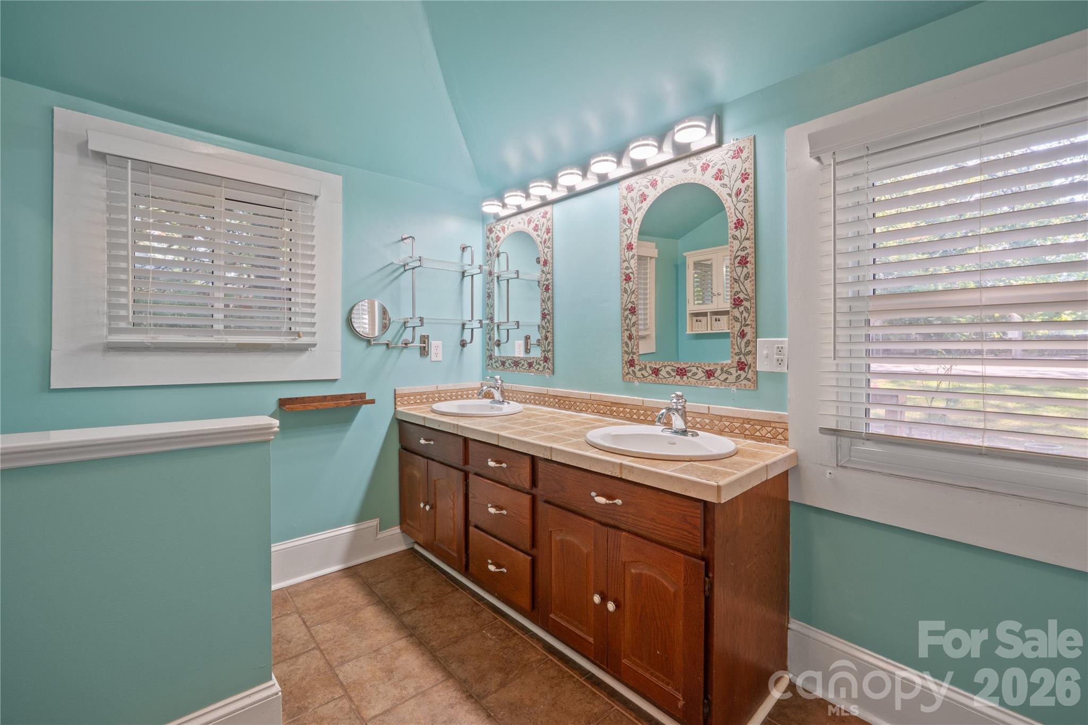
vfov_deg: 77.3
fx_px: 453
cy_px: 362
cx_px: 544
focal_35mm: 15
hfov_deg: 100.4
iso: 400
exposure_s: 1/2
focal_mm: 10
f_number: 8
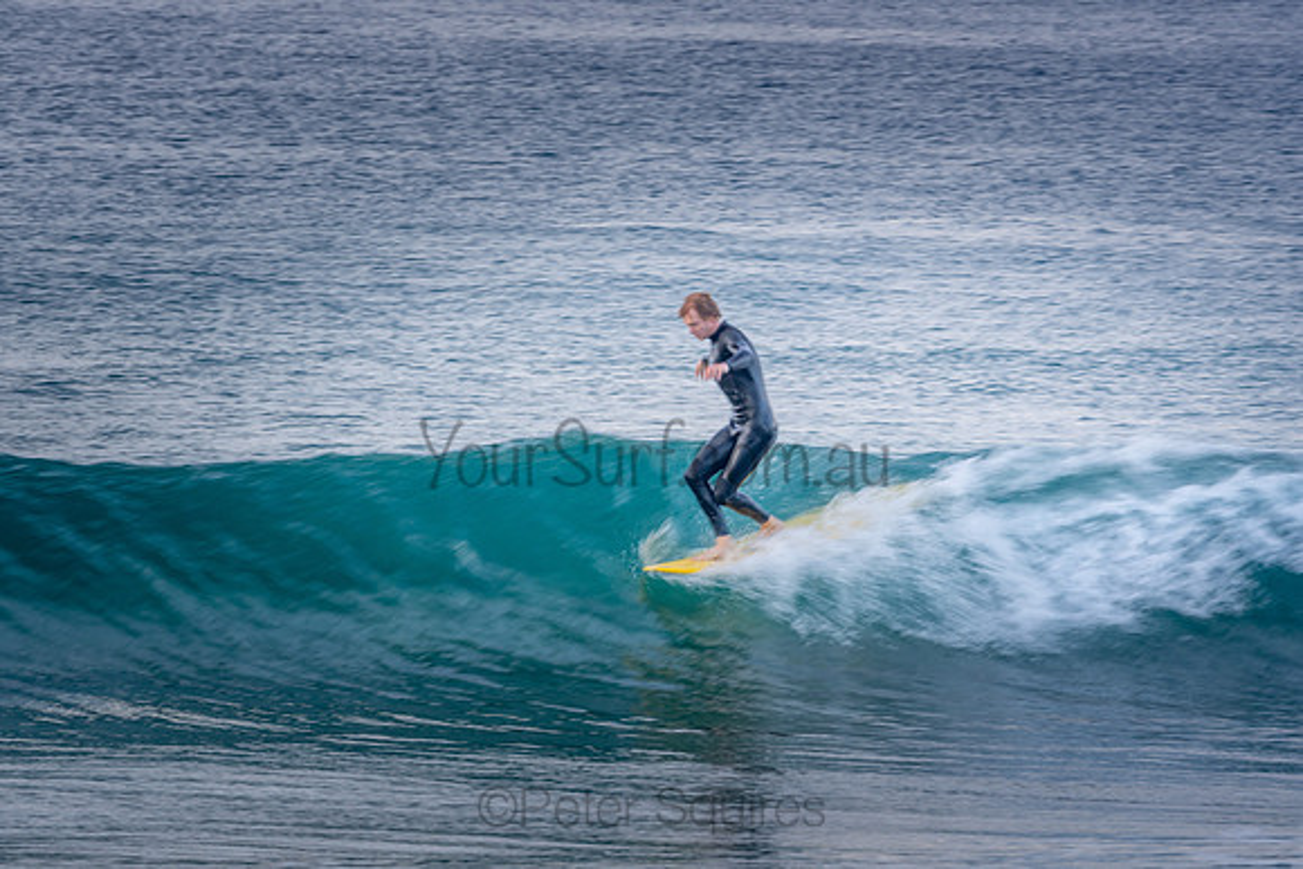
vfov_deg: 2.5
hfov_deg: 3.8
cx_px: 607
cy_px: 394
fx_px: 19631
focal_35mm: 542
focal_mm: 320
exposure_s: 1/40
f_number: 10
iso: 100
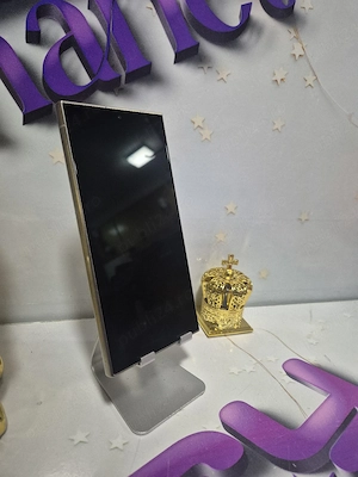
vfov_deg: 73.9
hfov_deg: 58.9
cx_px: 179
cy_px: 238
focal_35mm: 23
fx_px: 317
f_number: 1.8
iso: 640
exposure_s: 1/100
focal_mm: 5.4
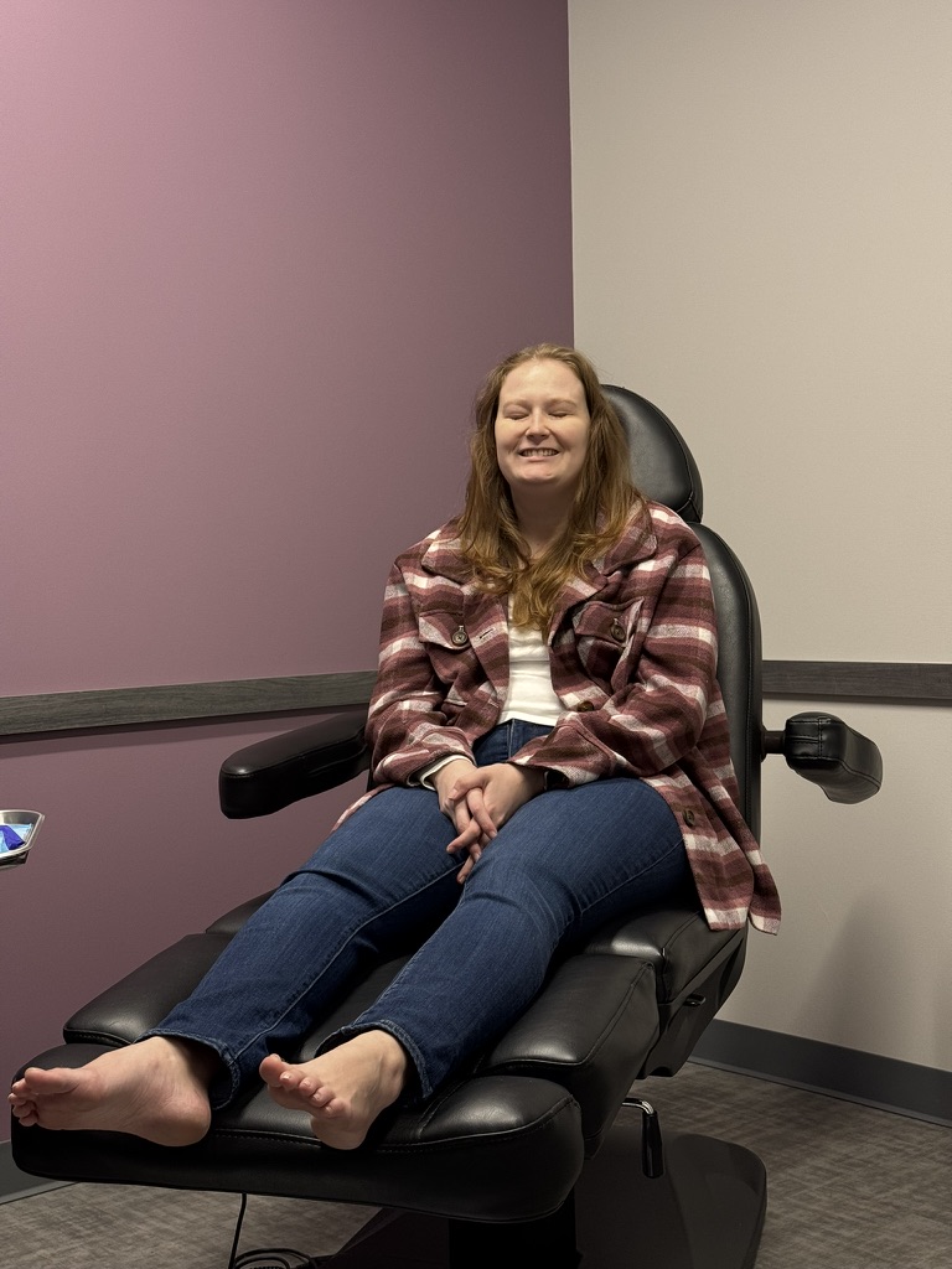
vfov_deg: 39.7
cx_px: 476
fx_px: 1760
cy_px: 634
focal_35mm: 48
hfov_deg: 30.3
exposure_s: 1/60
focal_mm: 6.76
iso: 100
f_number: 1.78
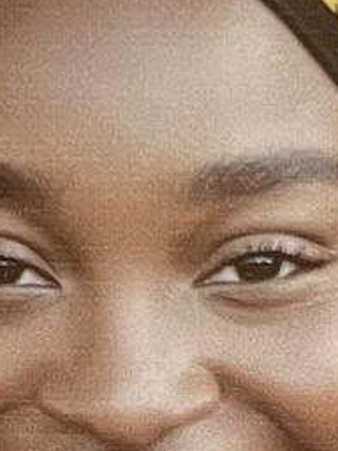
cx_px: 150
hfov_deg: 7.6
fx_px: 2539
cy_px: 525
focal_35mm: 195
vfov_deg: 10.0
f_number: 1.6
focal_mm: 4.2
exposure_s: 1/65
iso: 125
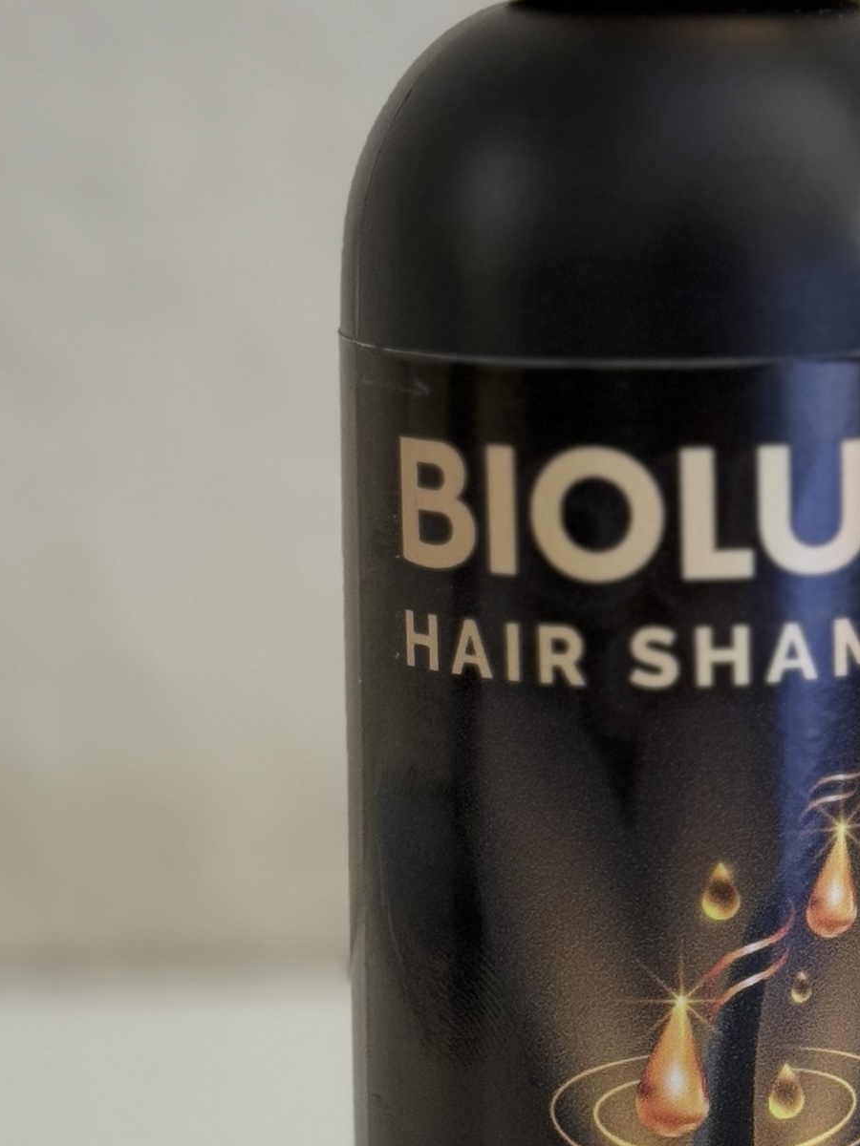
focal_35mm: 120
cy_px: 837
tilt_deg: -11.7
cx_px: 653
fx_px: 3975
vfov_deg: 16.3
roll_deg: -0.4
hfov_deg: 12.3
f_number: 1.78
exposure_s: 1/60
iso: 200
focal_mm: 6.76
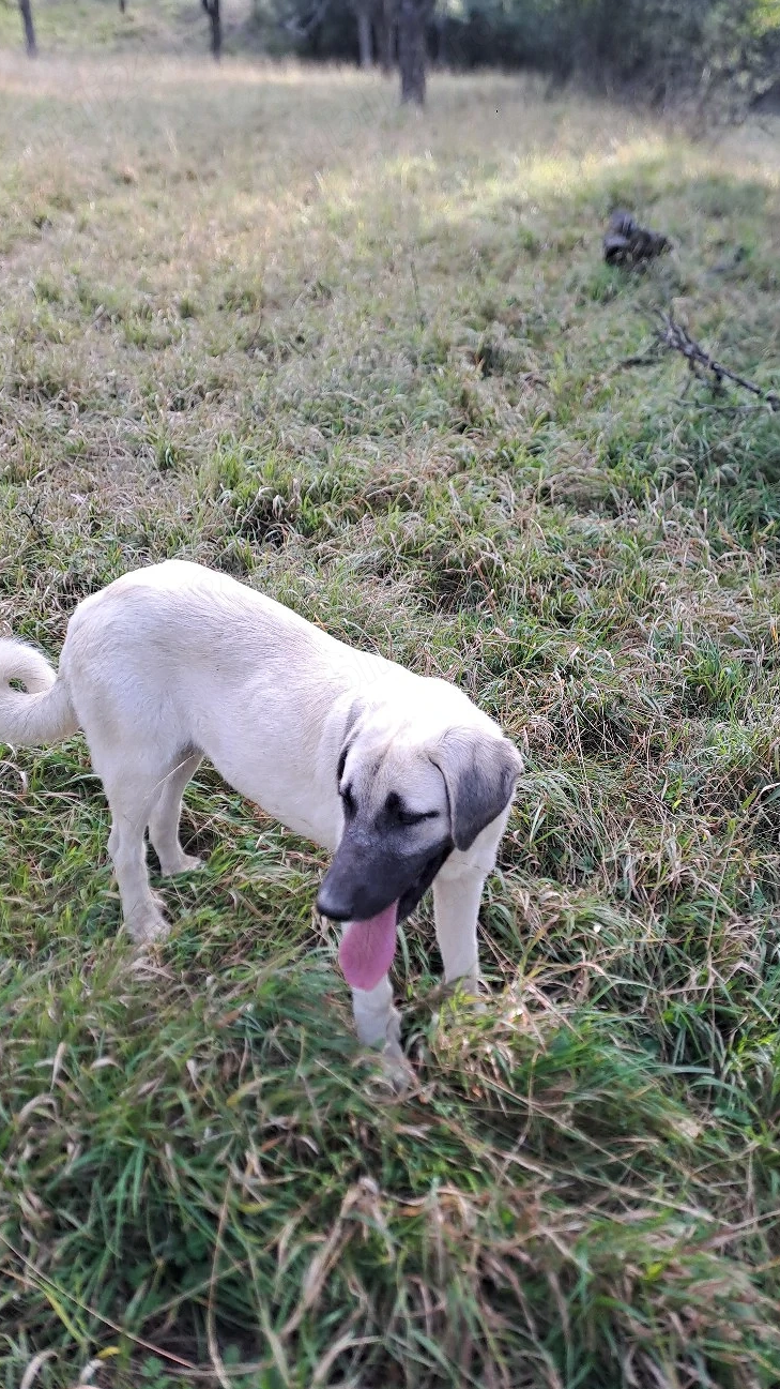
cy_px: 697
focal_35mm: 28
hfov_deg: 41.3
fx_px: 1030
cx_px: 455
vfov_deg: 67.9
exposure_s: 1/100
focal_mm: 4.65
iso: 50
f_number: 1.8
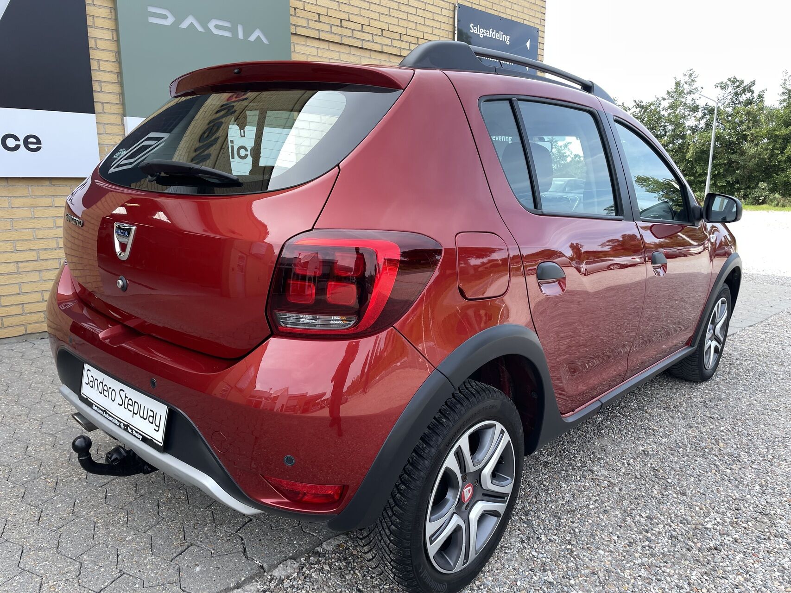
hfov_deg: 67.3
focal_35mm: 26
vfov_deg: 53.1
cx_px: 396
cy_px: 296
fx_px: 594
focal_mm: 4.2
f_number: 1.6
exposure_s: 1/584
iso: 32
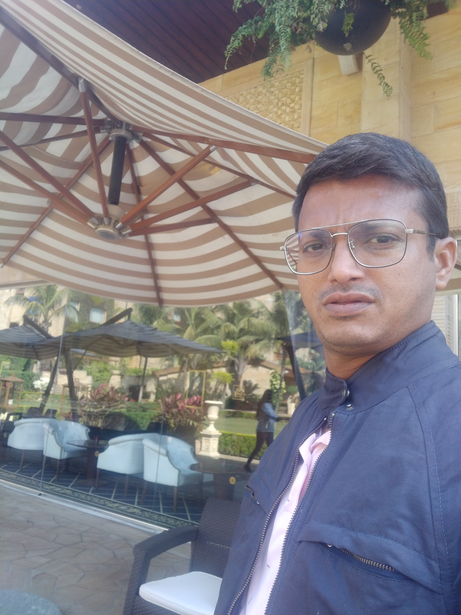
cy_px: 308
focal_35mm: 20
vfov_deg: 81.7
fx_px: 355
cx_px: 230
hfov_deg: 66.0
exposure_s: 1/100
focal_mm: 3.52
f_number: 2
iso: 160
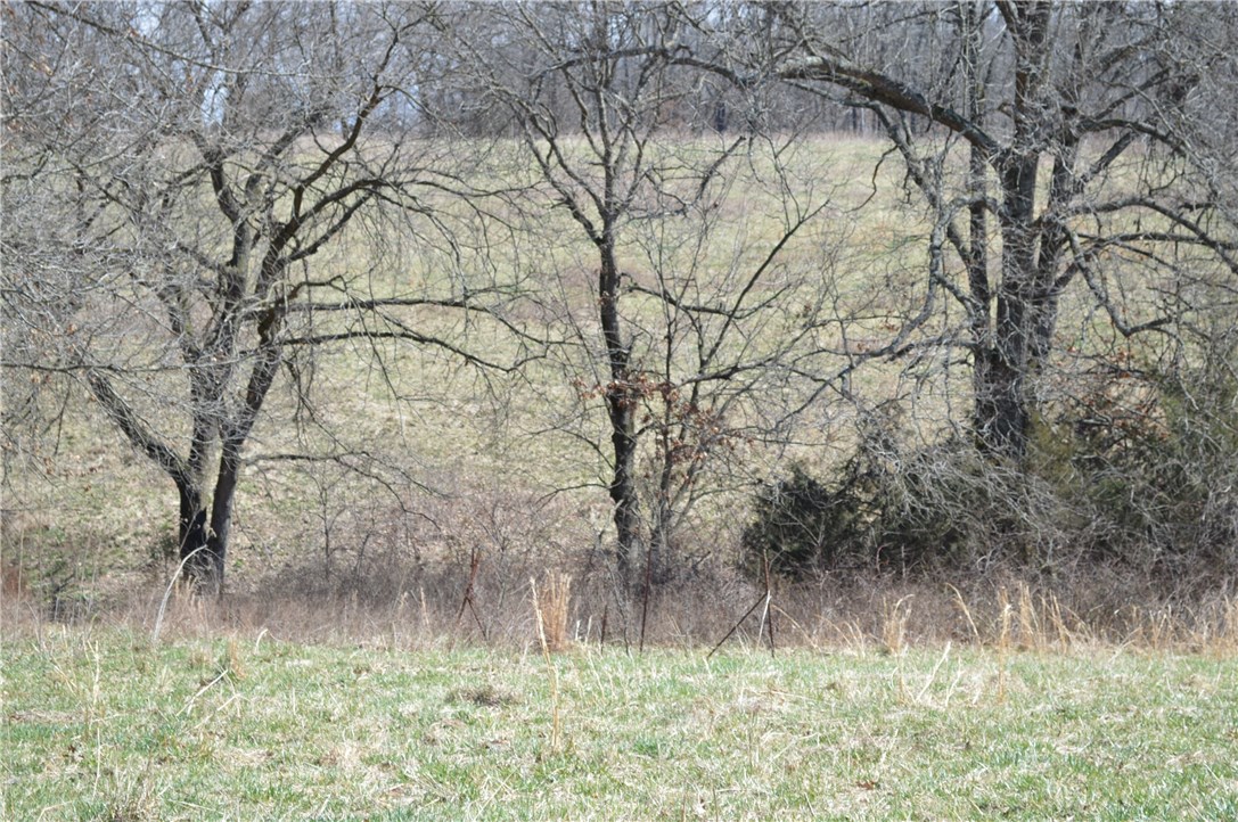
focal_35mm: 75
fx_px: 2576
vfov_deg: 18.1
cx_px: 619
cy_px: 411
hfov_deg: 27.0
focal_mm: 50
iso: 100
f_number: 6.3
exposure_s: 1/160
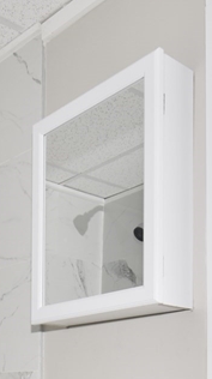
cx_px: 30
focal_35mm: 51
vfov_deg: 36.0
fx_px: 511
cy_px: 393
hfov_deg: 23.0
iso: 110
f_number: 5.6
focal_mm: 10
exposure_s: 1/125
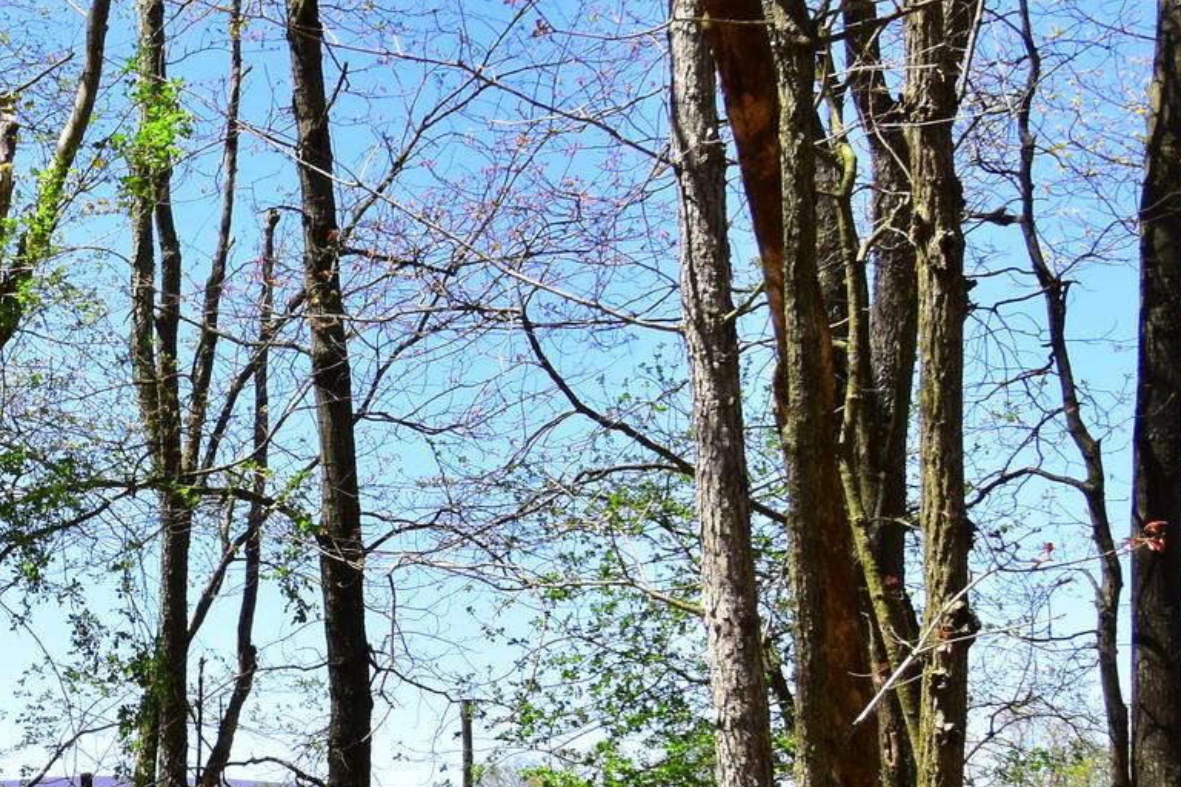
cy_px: 554
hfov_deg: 23.7
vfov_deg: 17.0
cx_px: -126
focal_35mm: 80
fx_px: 2624
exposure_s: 1/250
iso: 800
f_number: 18
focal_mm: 20
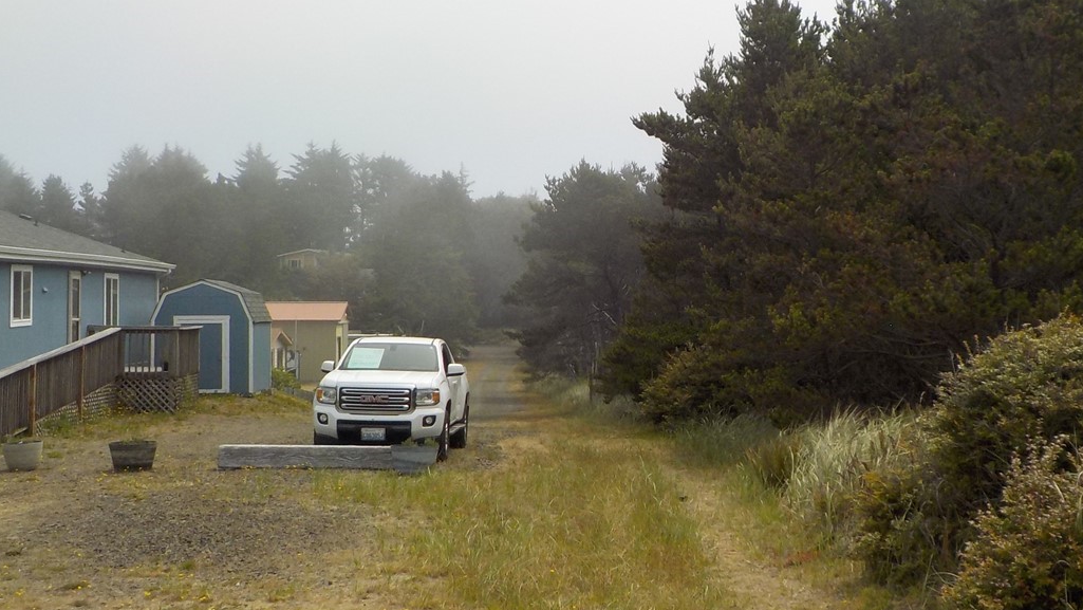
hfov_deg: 40.5
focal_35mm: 51
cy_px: 271
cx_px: 618
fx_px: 1465
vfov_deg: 23.5
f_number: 3.3
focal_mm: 4.1
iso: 125
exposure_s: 1/1250
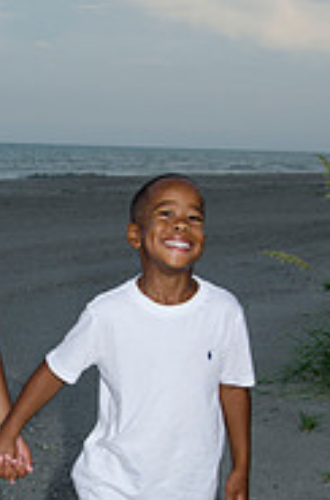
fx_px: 1316
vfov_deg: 21.5
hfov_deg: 14.2
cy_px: 327
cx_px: 70
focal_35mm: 95
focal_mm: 26
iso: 100
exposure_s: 1/200
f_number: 5.6
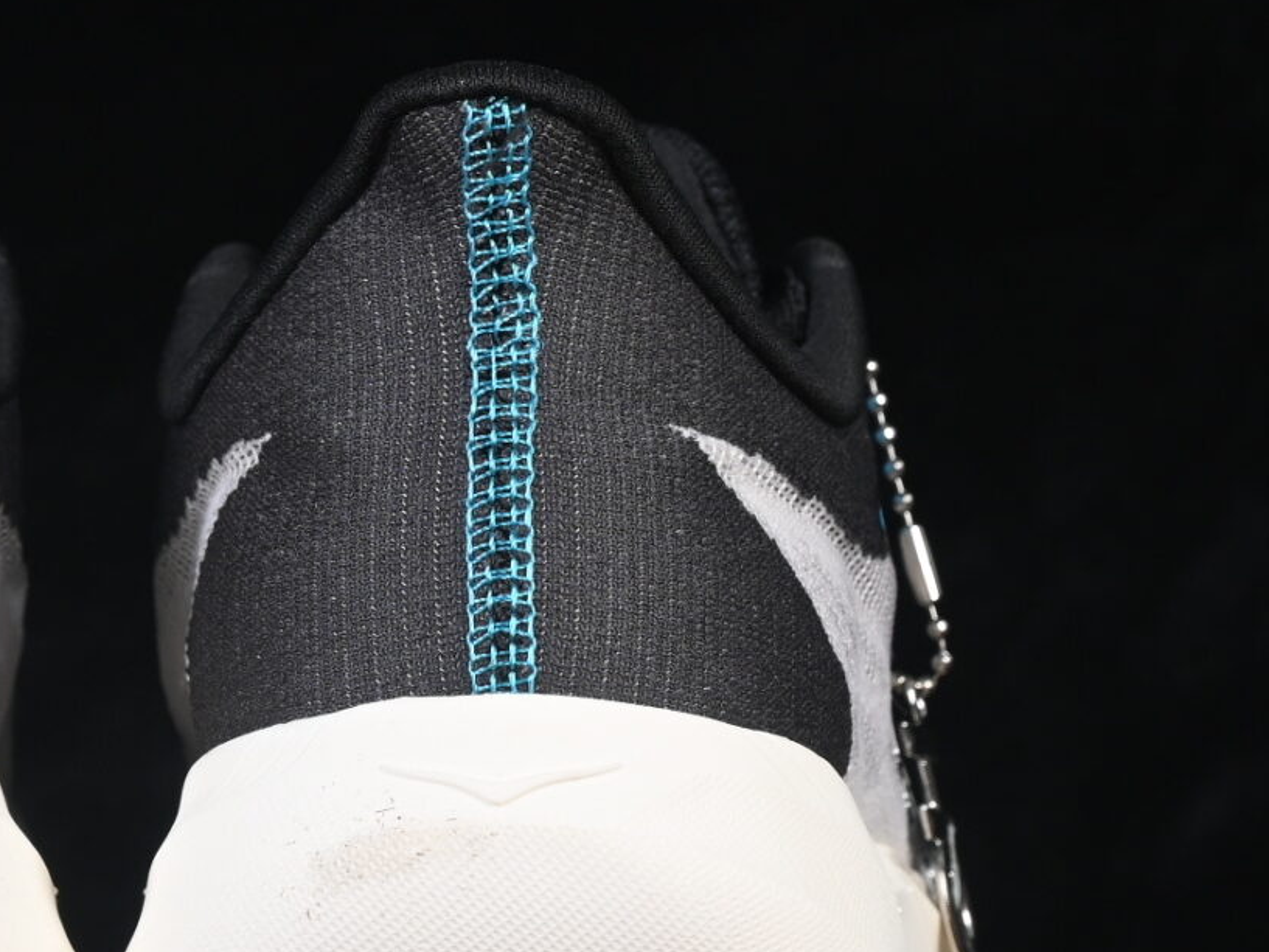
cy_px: 360
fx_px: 8286
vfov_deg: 6.6
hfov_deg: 8.7
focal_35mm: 226
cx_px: 84
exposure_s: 1/80
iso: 160
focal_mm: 50
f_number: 7.1
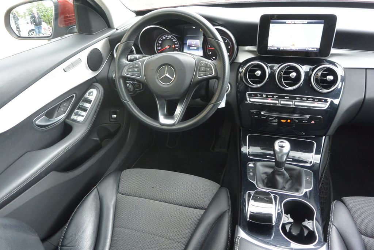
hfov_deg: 67.4
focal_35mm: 27
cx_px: 187
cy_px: 125
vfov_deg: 47.9
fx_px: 281
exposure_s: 1/60
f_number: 3.5
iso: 800
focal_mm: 10
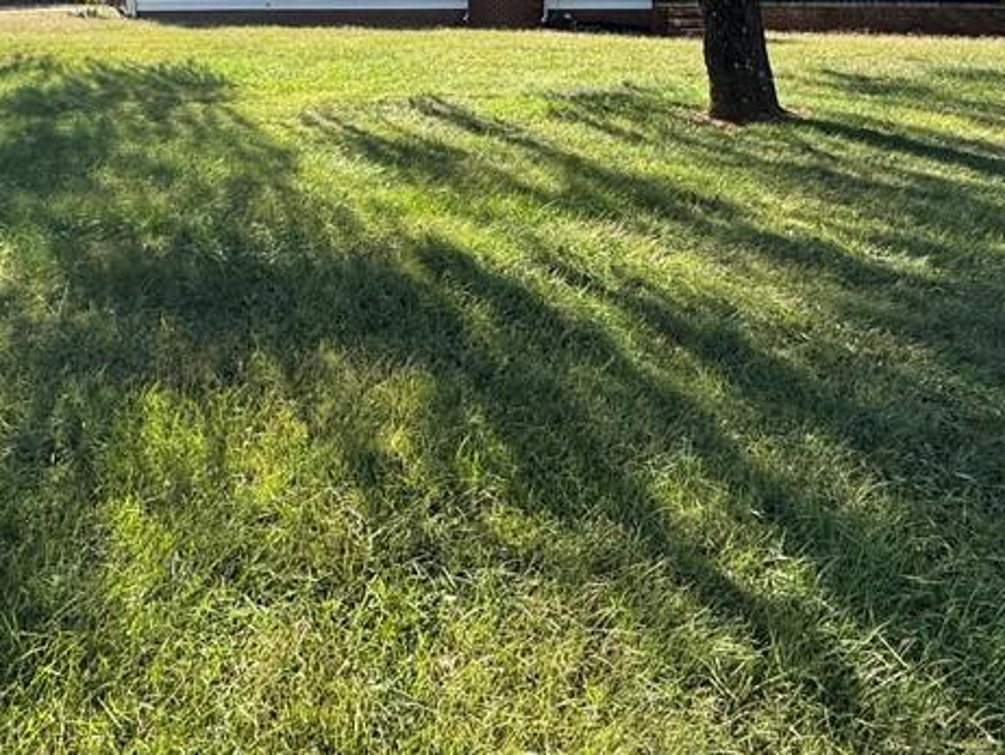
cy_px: 122
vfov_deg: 42.8
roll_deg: +0.7
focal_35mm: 31
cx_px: 507
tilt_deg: -7.6
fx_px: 900
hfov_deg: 58.3
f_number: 2.2
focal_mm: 2.22
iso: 40
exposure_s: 1/492
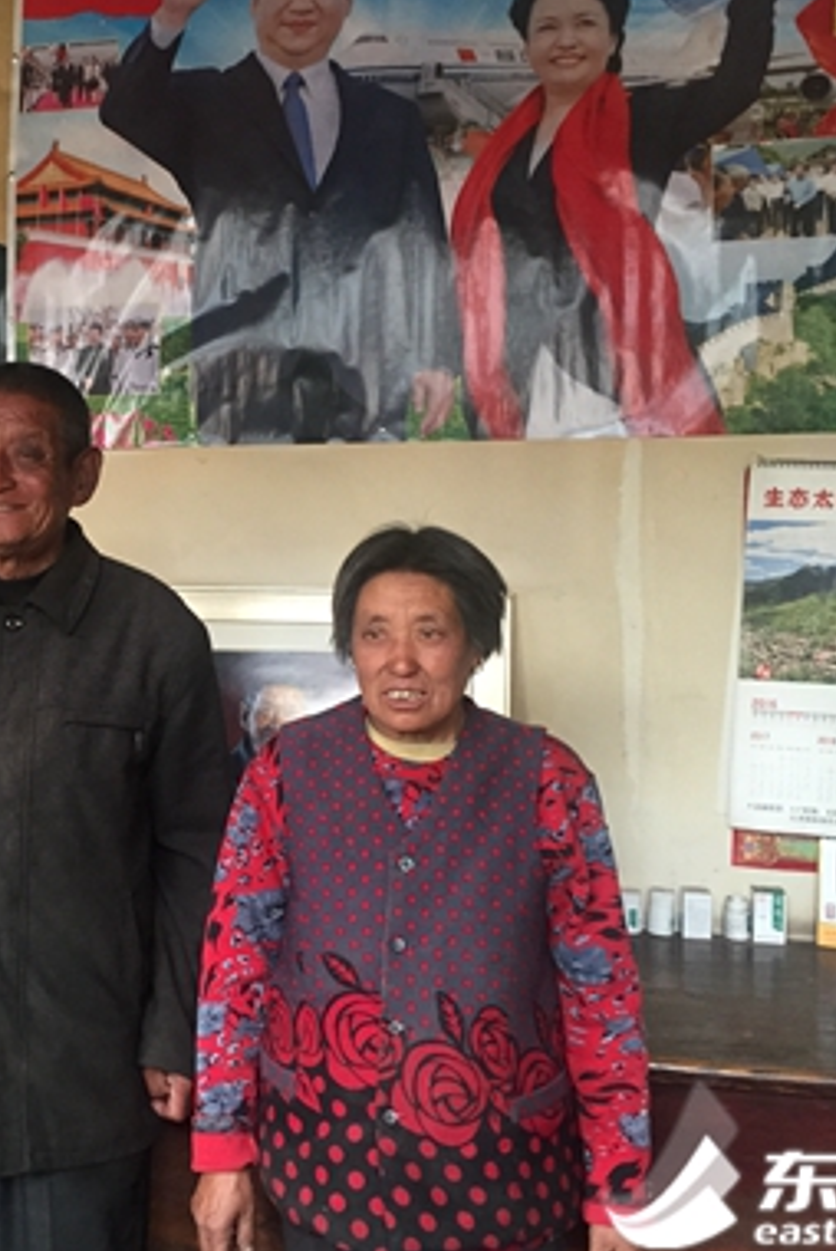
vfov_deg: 42.7
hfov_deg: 28.3
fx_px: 1599
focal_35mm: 46
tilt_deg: -2.2
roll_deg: -0.8
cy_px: 584
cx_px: 105
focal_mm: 4.15
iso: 200
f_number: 2.2
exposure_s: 1/33
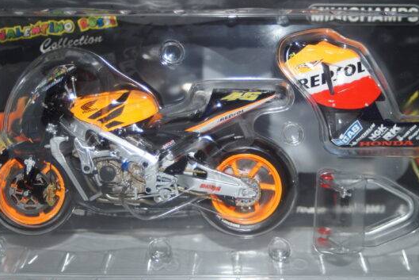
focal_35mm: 68
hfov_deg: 29.6
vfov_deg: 20.0
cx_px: 232
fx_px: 792
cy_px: 155
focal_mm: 40
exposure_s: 1/100
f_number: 4.5
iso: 125
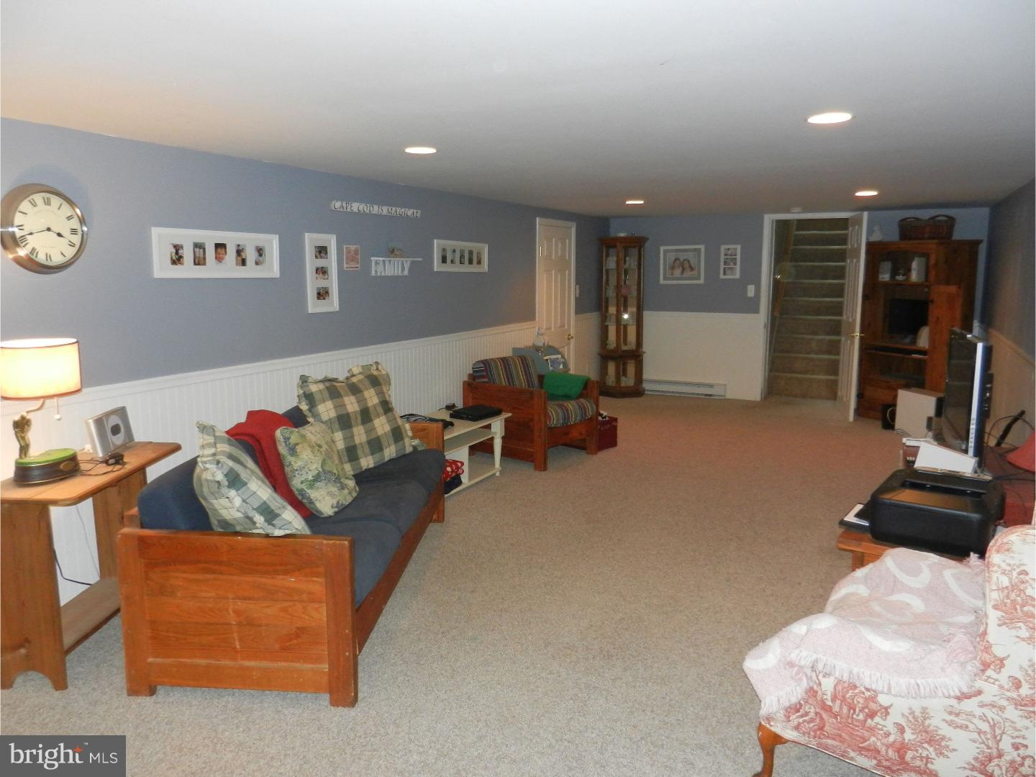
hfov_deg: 69.4
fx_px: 748
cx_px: 518
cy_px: 388
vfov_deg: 54.9
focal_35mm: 25
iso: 400
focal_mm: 4.5
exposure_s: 1/30
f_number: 3.5
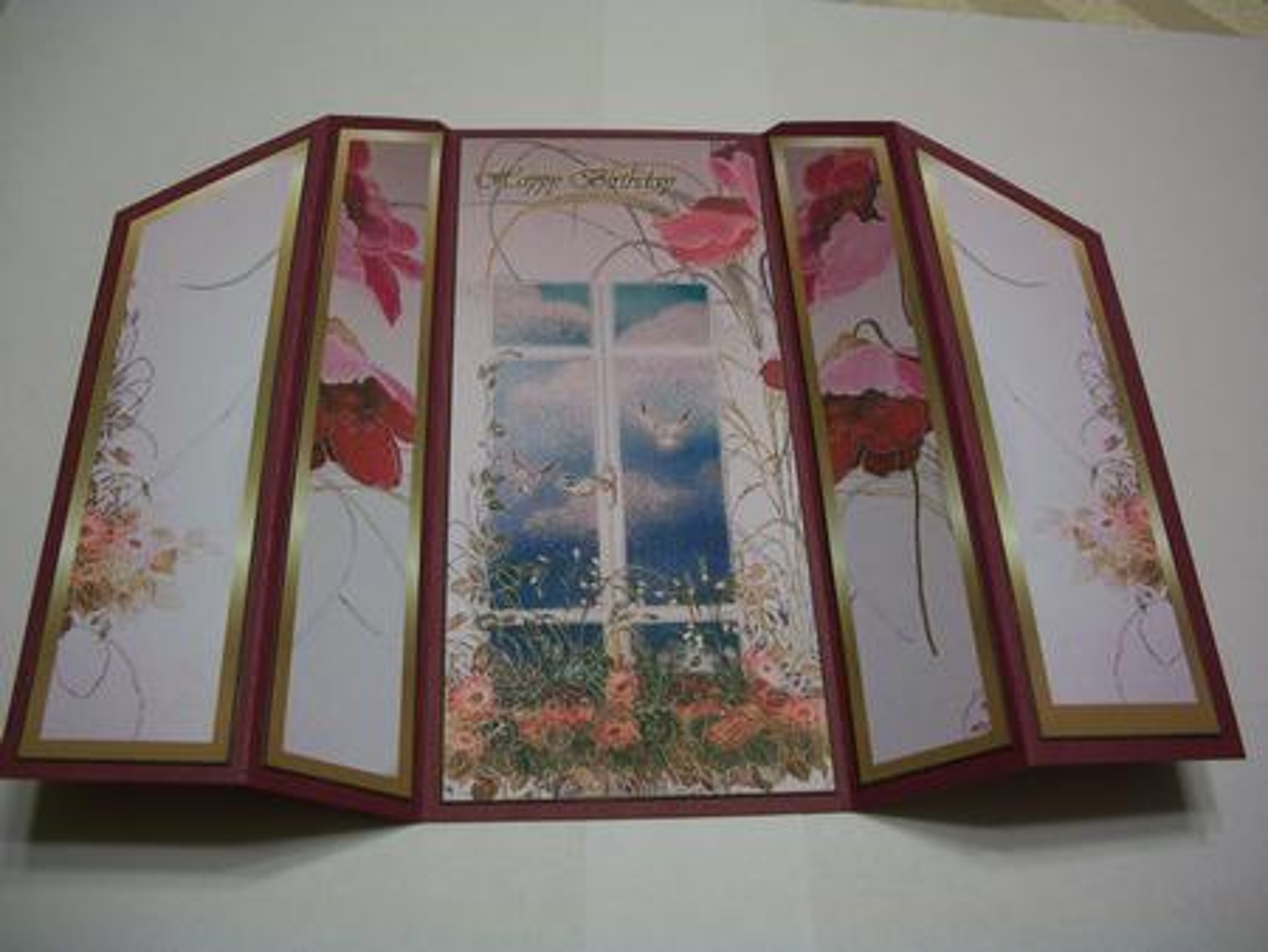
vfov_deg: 40.7
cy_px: 476
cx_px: 634
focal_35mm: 35
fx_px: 1283
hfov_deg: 52.6
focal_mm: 6.3
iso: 107
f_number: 3.1
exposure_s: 1/60
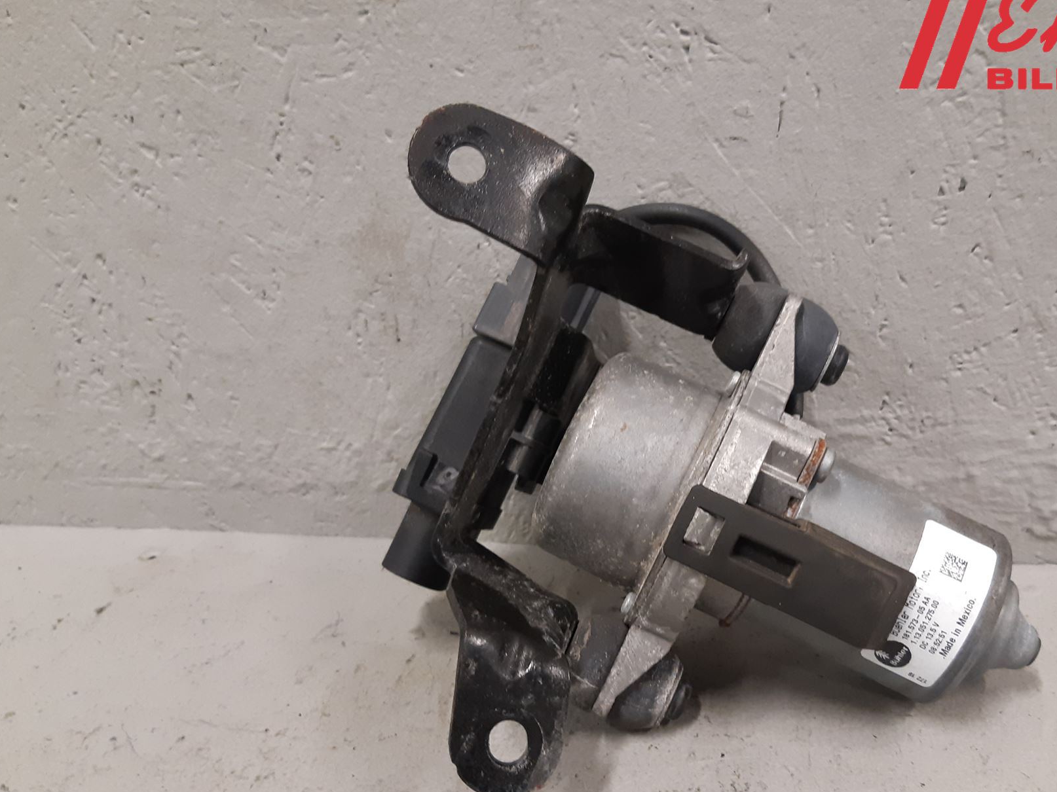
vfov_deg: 42.7
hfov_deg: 55.0
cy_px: 481
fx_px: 1008
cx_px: 631
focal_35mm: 33
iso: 160
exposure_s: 1/50
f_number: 1.7
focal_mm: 3.93
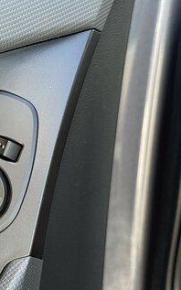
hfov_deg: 14.5
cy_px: 173
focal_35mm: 88
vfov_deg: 23.5
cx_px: -16
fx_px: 695
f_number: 1.78
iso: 200
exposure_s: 1/197
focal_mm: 6.76
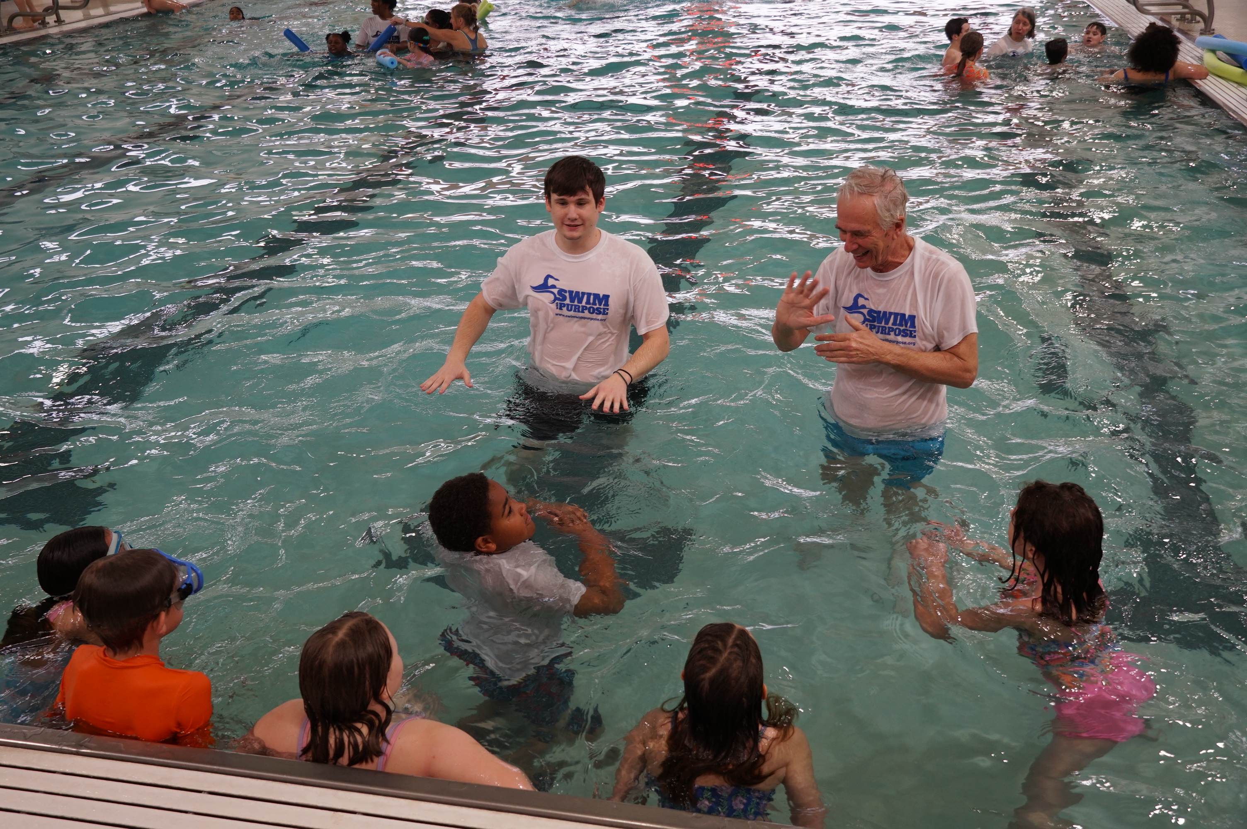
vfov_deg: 39.9
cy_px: 414
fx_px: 1142
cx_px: 624
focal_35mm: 33
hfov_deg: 57.3
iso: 500
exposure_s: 1/160
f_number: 4
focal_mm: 22
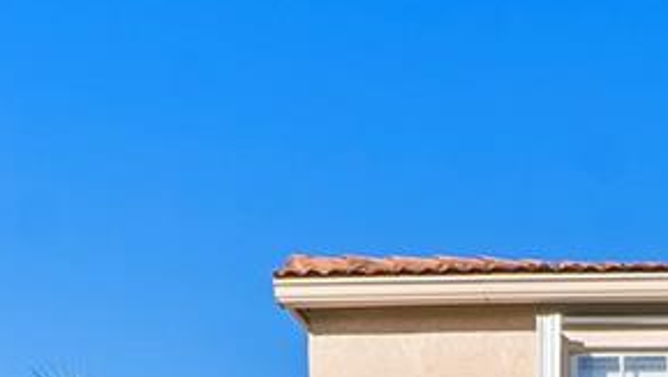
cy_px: 960
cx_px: 864
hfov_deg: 22.0
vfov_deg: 11.2
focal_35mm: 87
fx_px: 1542
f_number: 11
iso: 100
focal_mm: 10
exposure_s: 1/200
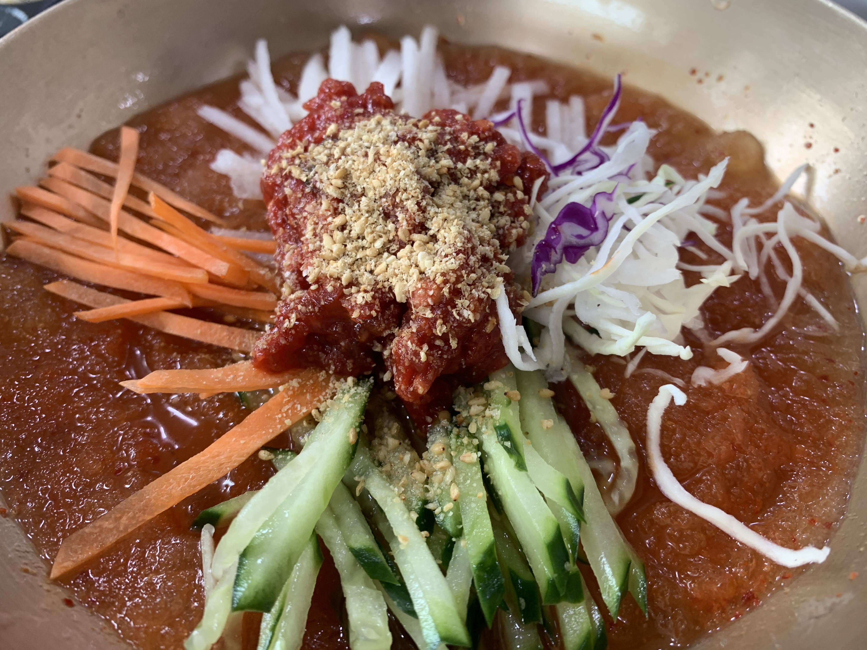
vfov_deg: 53.1
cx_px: 434
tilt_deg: -51.1
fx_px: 651
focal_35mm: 26
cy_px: 325
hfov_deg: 67.3
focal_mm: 4.25
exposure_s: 1/60
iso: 80
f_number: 1.8
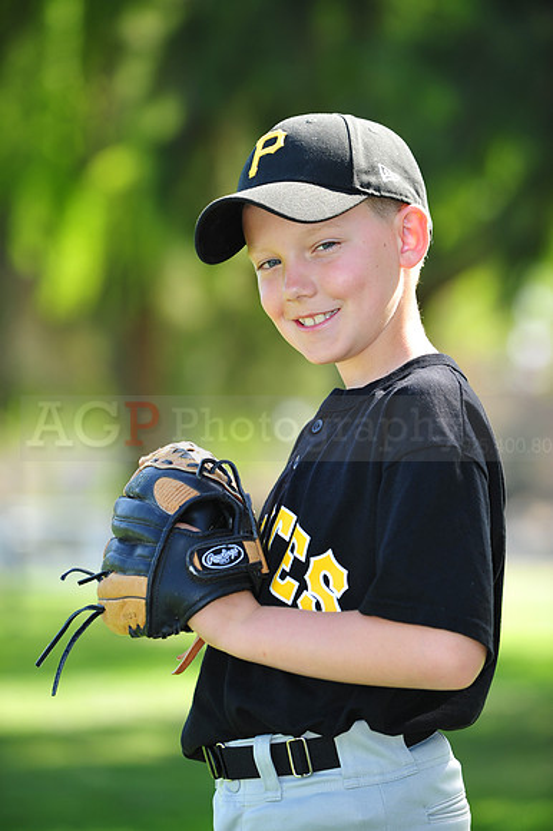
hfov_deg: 8.3
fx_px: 3806
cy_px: 416
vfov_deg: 12.5
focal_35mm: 165
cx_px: 276
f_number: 4.5
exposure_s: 1/320
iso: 200
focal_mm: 165
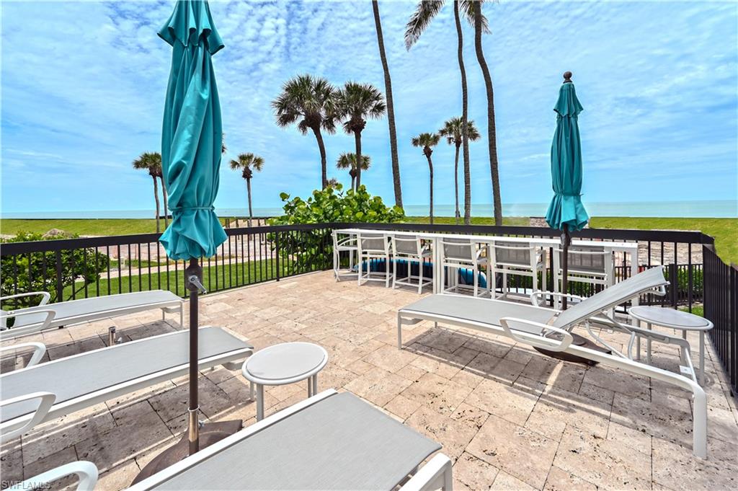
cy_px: 246
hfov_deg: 104.3
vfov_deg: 81.1
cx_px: 369
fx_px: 287
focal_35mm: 14
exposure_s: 1/400
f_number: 11
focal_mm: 14
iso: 125
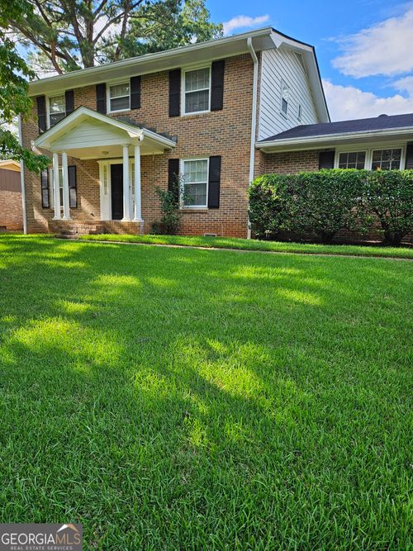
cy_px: 276
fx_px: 366
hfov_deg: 58.9
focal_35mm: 23
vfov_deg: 73.9
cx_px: 206
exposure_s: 1/481
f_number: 1.8
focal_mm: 5.4
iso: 40
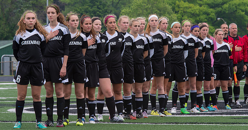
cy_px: 57
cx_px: 124
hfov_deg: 10.1
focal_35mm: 218
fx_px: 1409
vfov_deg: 5.3
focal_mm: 180
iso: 800
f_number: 10
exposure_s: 1/200
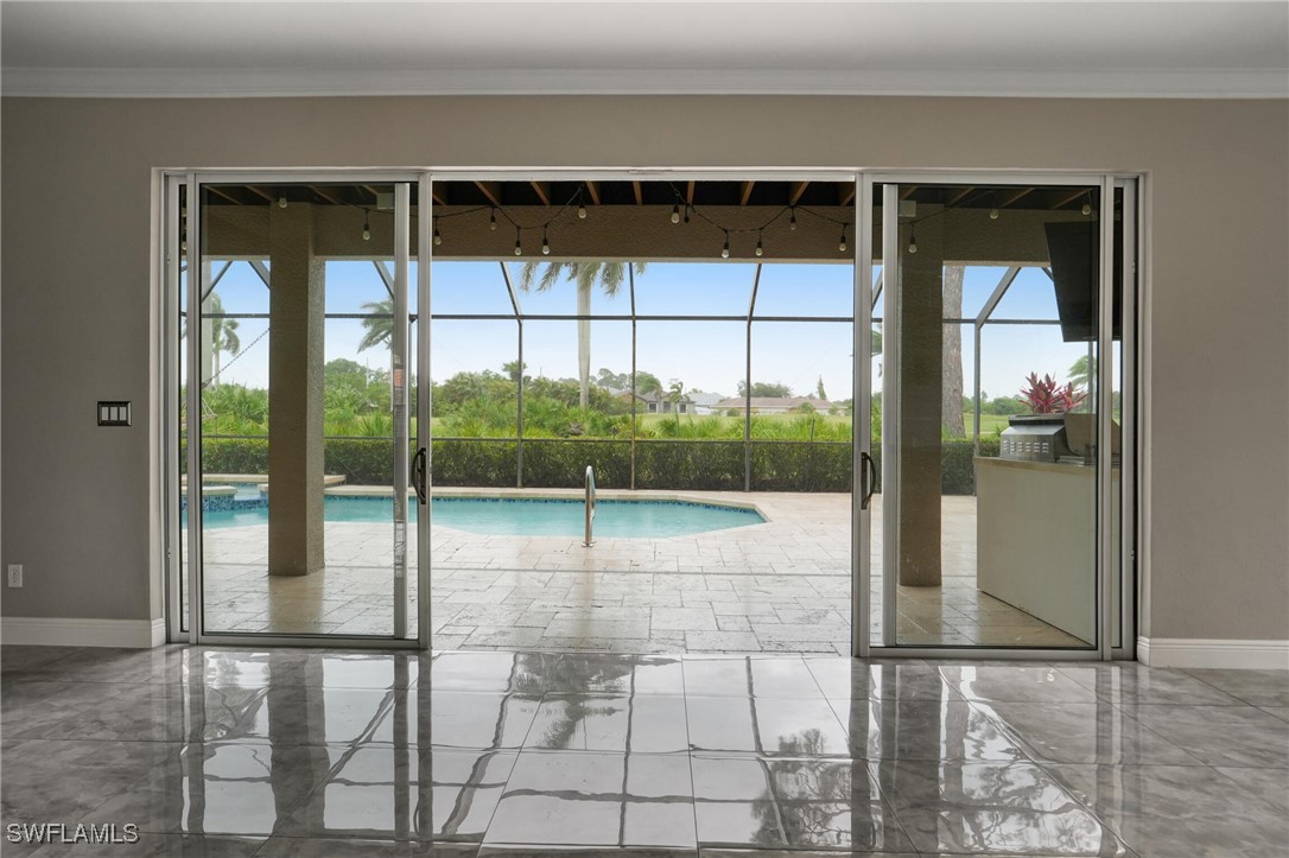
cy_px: 429
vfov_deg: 59.4
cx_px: 644
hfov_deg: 81.2
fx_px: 752
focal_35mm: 21
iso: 400
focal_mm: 21
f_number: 8
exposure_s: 1/125
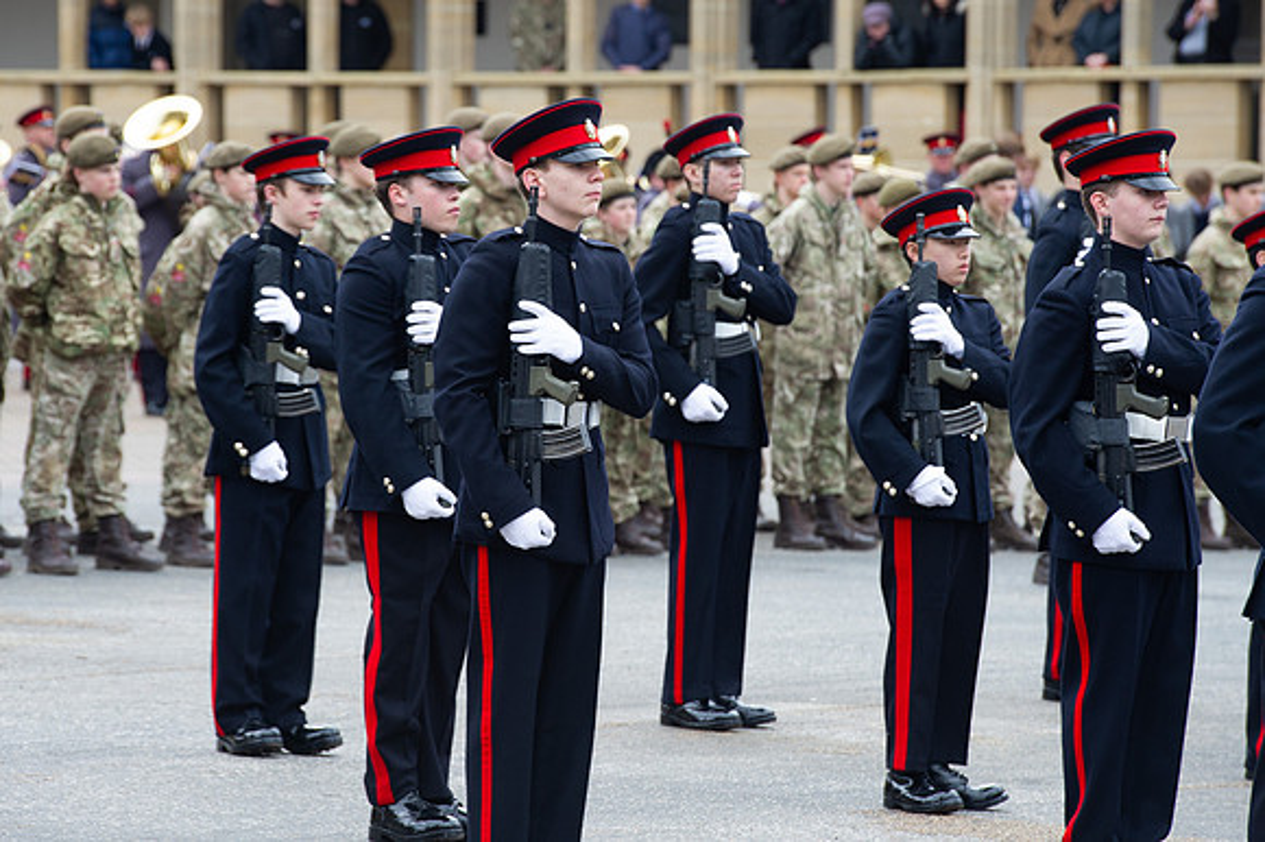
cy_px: 366
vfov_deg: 5.3
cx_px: 591
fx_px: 9056
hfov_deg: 8.0
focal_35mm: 258
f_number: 6.3
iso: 640
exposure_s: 1/250
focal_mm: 200
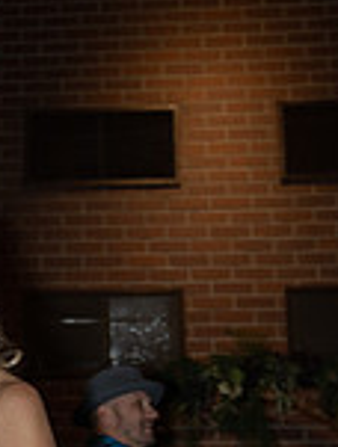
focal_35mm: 80
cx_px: -50
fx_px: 1037
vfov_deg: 22.6
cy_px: 524
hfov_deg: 17.7
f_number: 2.8
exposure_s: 1/250
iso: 2500
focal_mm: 28
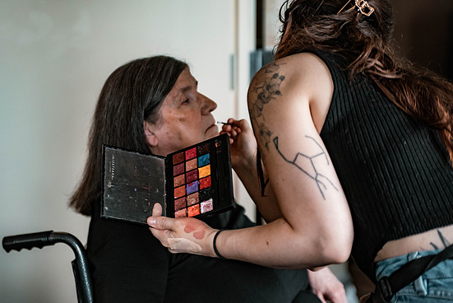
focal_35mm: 85
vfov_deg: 16.1
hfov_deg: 23.9
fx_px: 1070
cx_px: 191
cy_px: 120
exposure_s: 1/160
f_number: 2.8
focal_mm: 66
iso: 1000
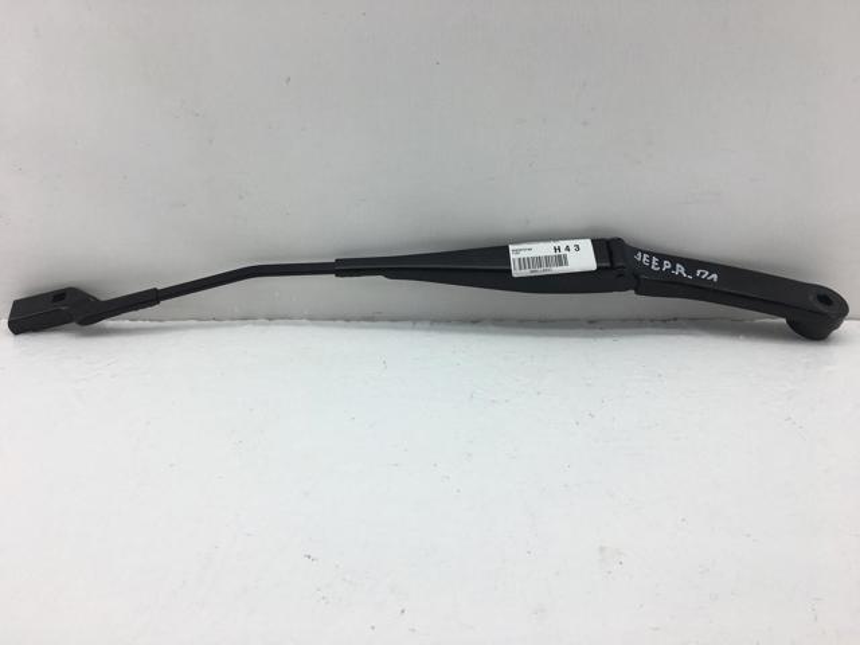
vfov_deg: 48.2
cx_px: 430
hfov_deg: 61.7
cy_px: 322
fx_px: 720
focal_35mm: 29
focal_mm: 4.15
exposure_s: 1/324
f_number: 2.2
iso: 25
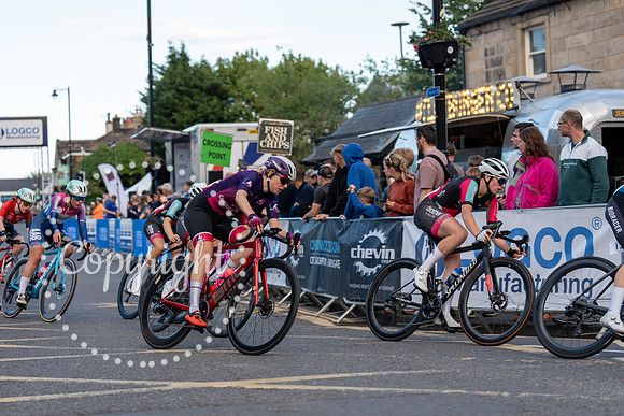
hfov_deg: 26.3
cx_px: 312
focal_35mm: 77
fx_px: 1335
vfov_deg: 17.7
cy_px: 208
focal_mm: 77
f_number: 3.2
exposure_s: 1/1000
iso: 250
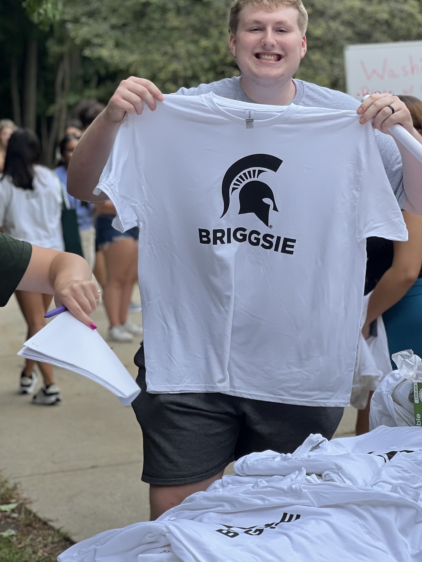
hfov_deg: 13.2
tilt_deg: -5.2
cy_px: 244
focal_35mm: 112
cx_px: 229
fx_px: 1821
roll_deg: +2.7
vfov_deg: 17.6
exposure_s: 1/164
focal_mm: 9
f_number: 2.8
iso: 25
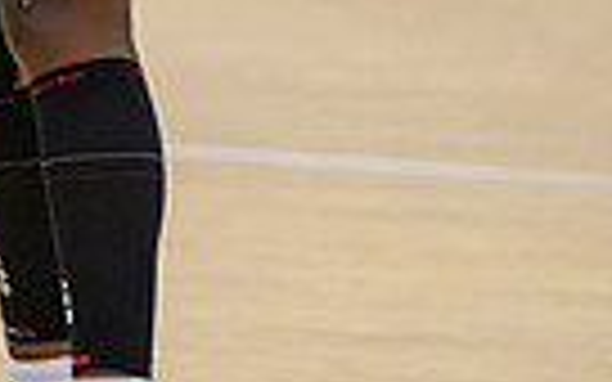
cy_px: -436
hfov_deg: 2.0
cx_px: -330
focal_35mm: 1075
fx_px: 17930
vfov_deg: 1.2
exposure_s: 1/1250
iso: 4000
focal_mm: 200
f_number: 2.8
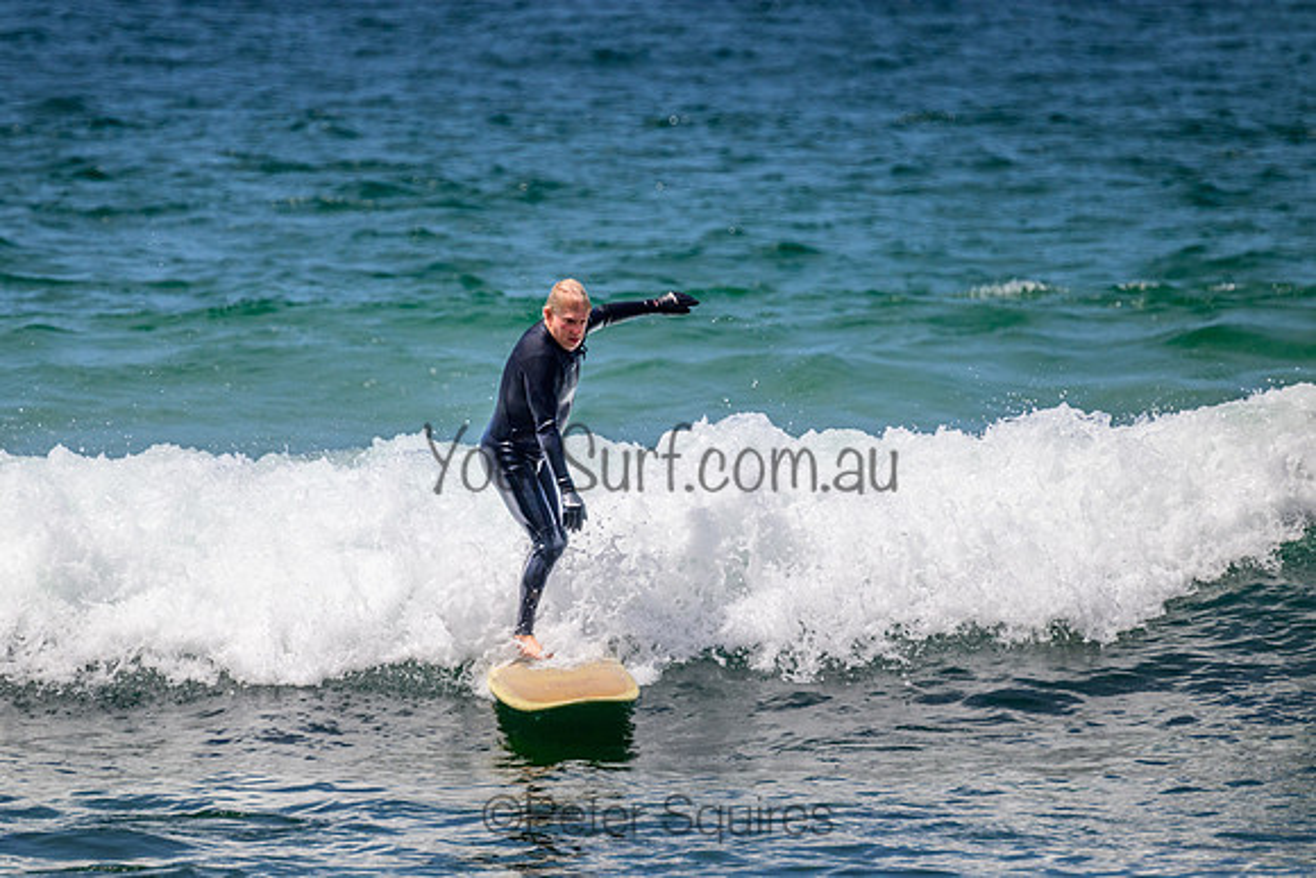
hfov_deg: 2.9
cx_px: 638
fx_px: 26385
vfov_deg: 1.9
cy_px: 453
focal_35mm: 722
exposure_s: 1/2000
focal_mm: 700
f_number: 11
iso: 900
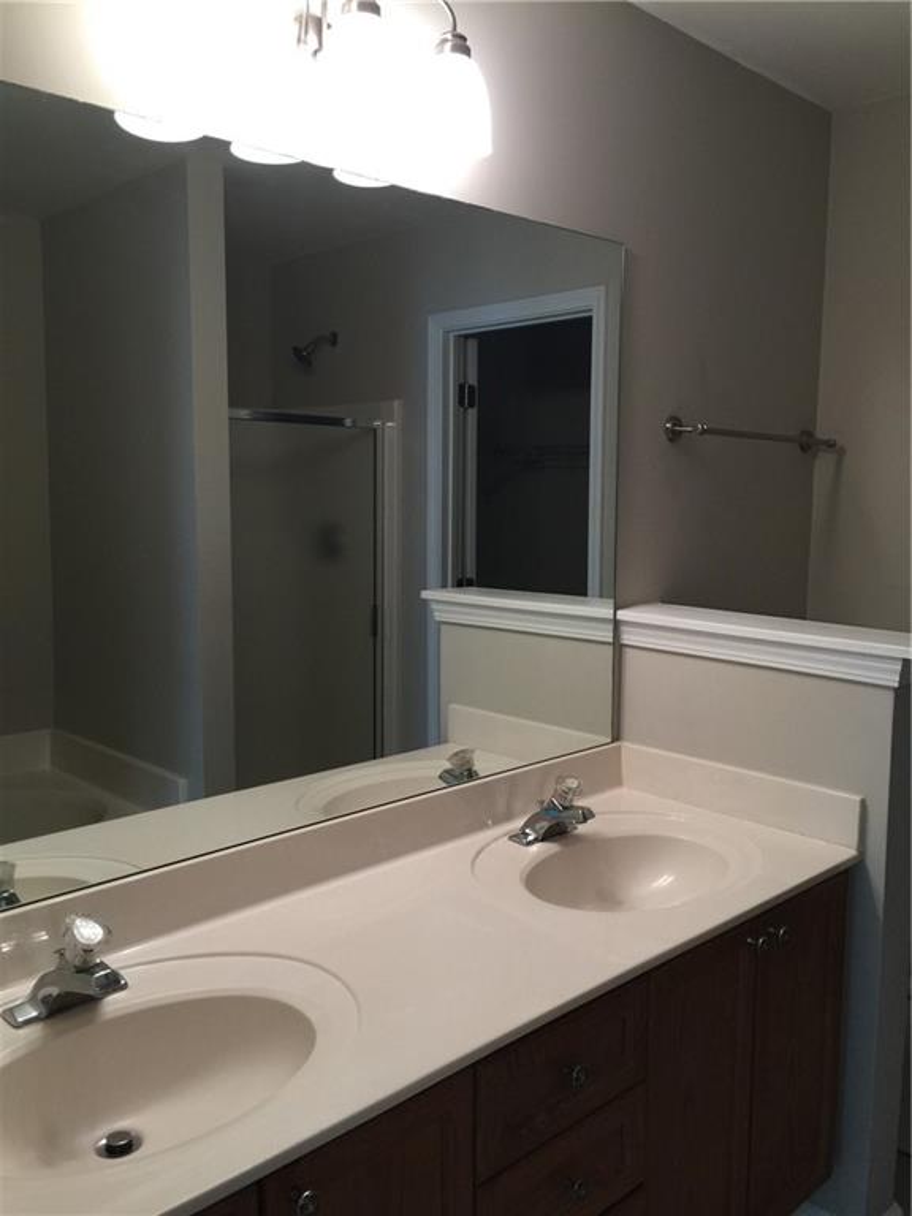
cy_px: 608
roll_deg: -0.3
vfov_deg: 61.7
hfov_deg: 48.2
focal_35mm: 29
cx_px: 456
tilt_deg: -7.3
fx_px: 1019
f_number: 2.2
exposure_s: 1/30
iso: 50
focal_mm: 4.15
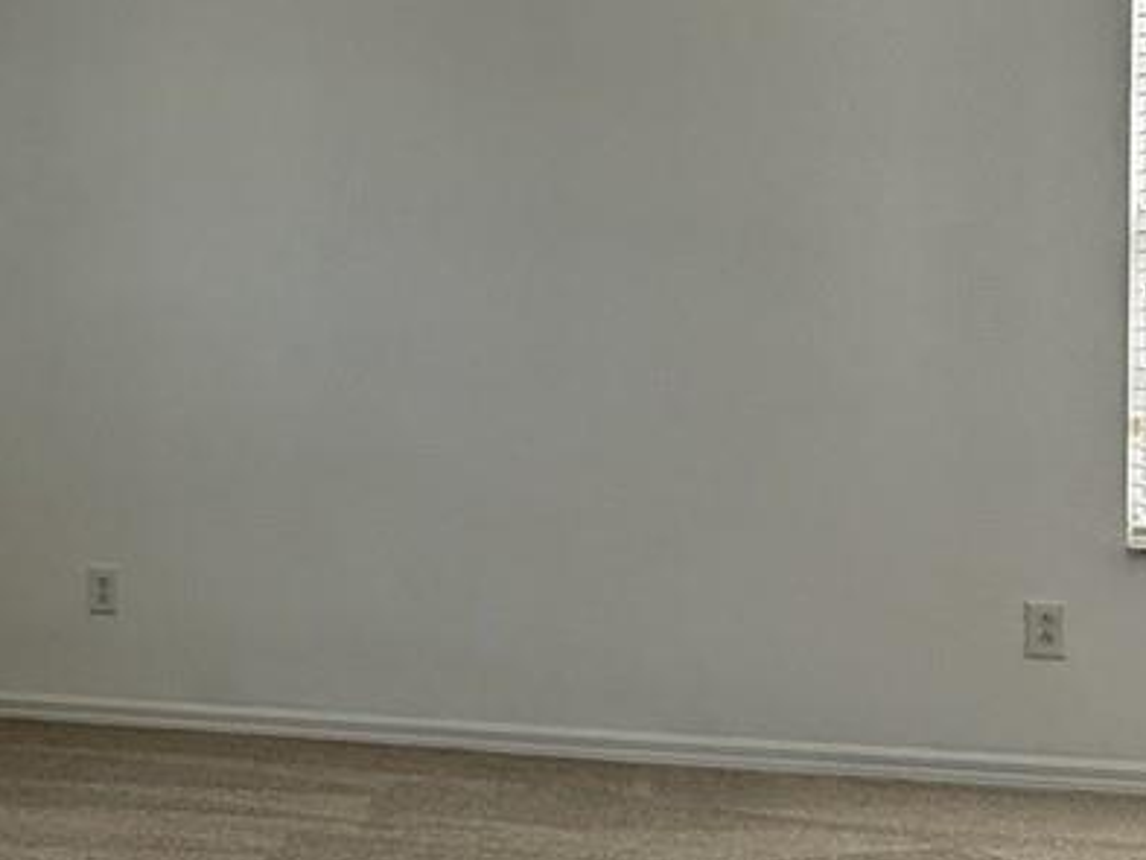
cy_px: 391
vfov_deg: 25.7
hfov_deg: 32.0
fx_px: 1888
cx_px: 90
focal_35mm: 57
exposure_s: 1/286
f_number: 2.2
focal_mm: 2.22
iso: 64
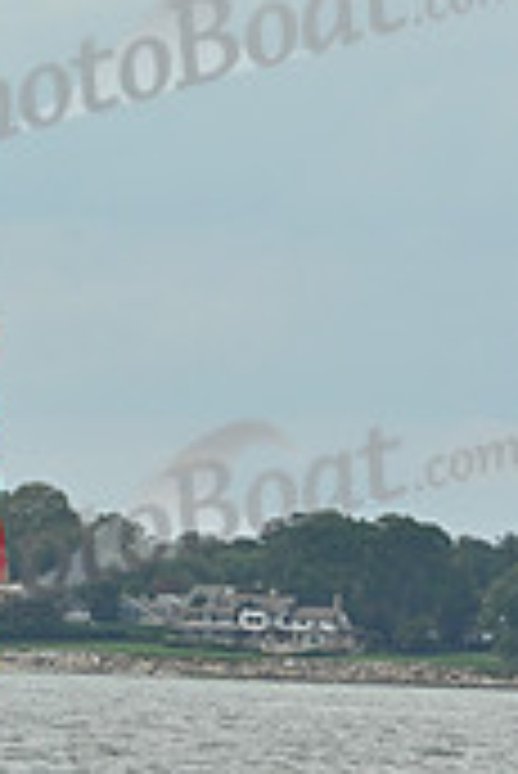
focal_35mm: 673
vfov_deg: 3.1
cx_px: -345
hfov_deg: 2.0
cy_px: 346
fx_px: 14495
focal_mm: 200
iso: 320
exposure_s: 1/1250
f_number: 9
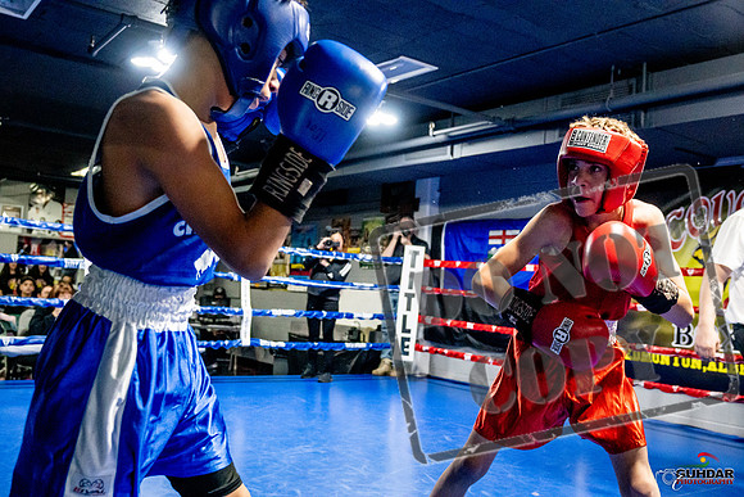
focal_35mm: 33
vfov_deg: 40.0
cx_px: 372
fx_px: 682
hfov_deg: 57.2
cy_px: 248
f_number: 2.8
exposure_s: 1/800
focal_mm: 22
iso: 5000
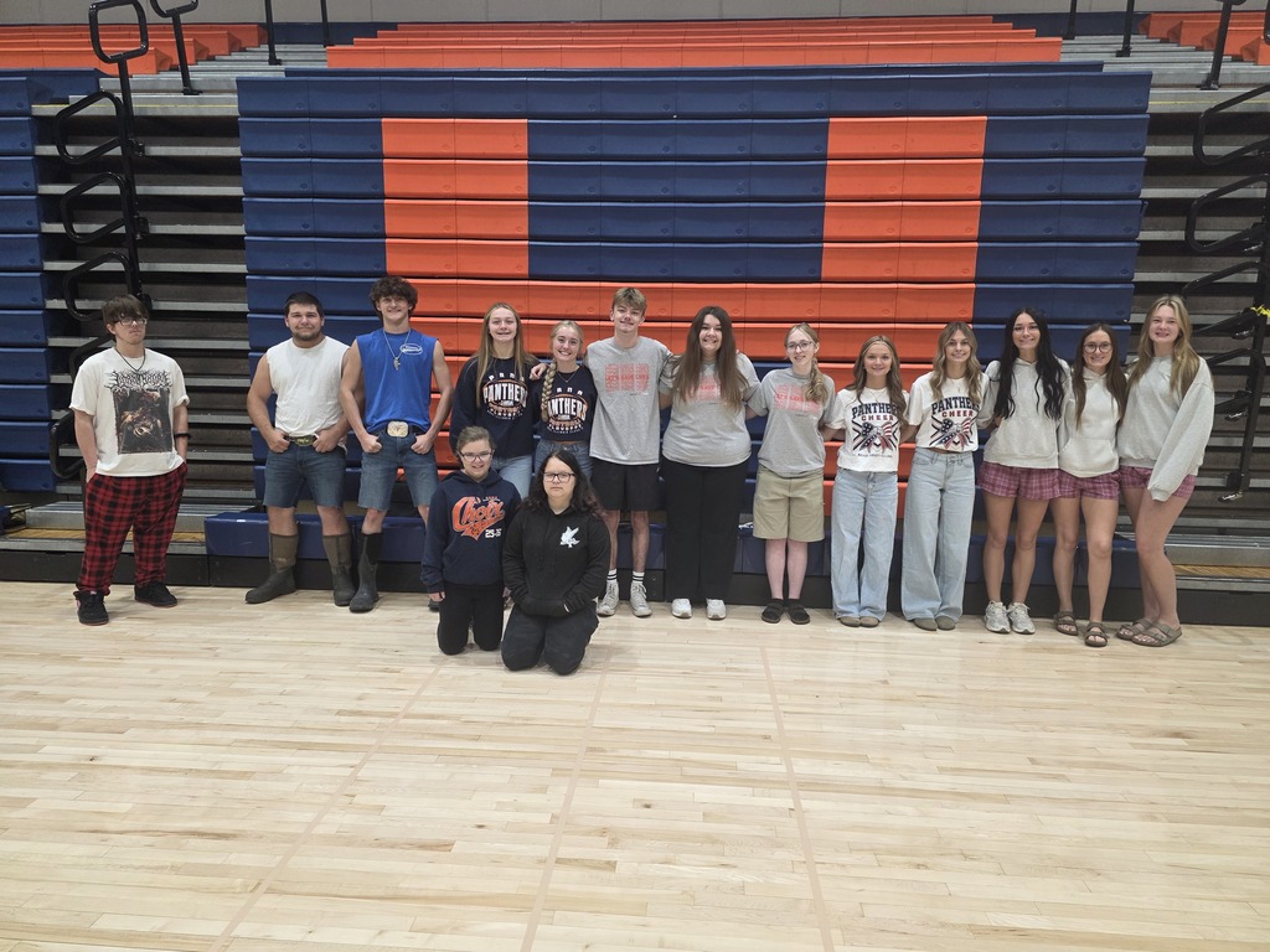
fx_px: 844
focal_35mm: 23
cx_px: 635
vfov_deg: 58.9
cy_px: 476
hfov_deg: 73.9
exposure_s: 1/180
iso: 250
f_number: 1.7
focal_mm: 6.3
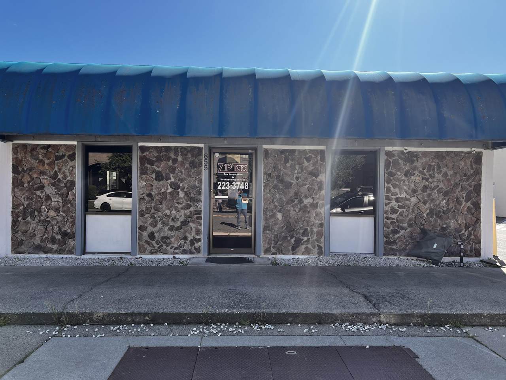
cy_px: 190
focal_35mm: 26
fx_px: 380
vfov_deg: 53.1
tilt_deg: -0.1
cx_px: 253
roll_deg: -1.2
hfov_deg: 67.3
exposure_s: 1/1361
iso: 50
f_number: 1.5
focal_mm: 5.7
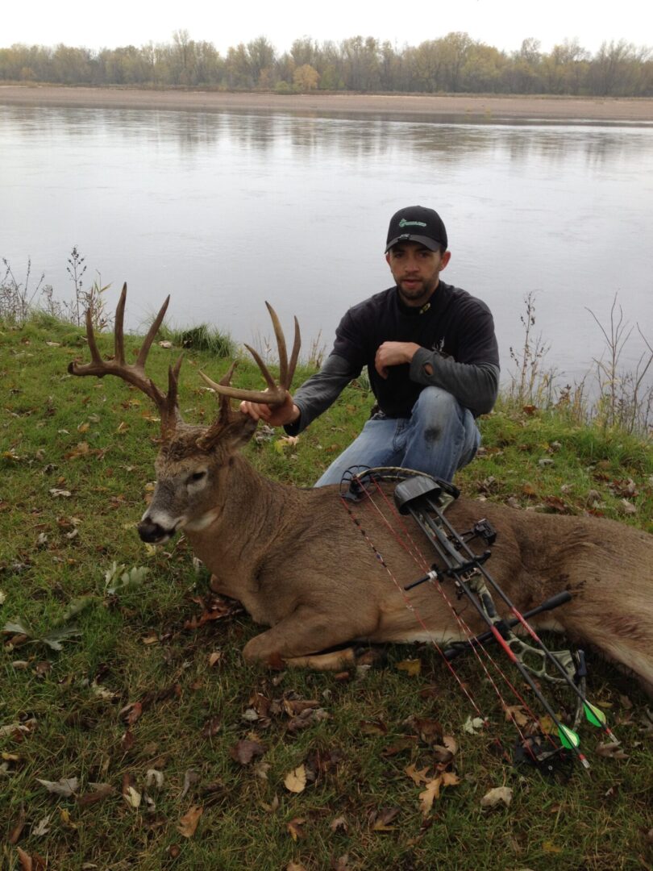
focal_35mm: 35
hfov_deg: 40.7
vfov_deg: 52.6
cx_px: 326
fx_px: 880
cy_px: 436
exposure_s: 1/120
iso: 50
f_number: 2.4
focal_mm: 4.28
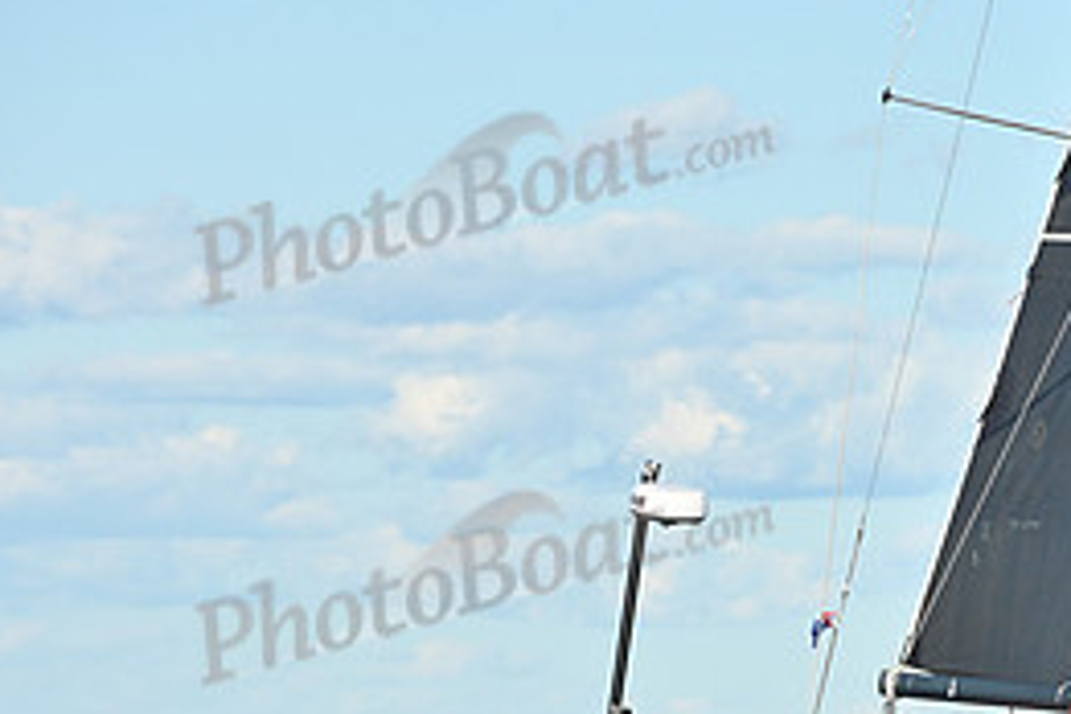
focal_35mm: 445
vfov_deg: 3.1
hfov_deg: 4.6
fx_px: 13238
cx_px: 989
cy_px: 732
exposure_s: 1/1250
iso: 320
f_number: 8
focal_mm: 200
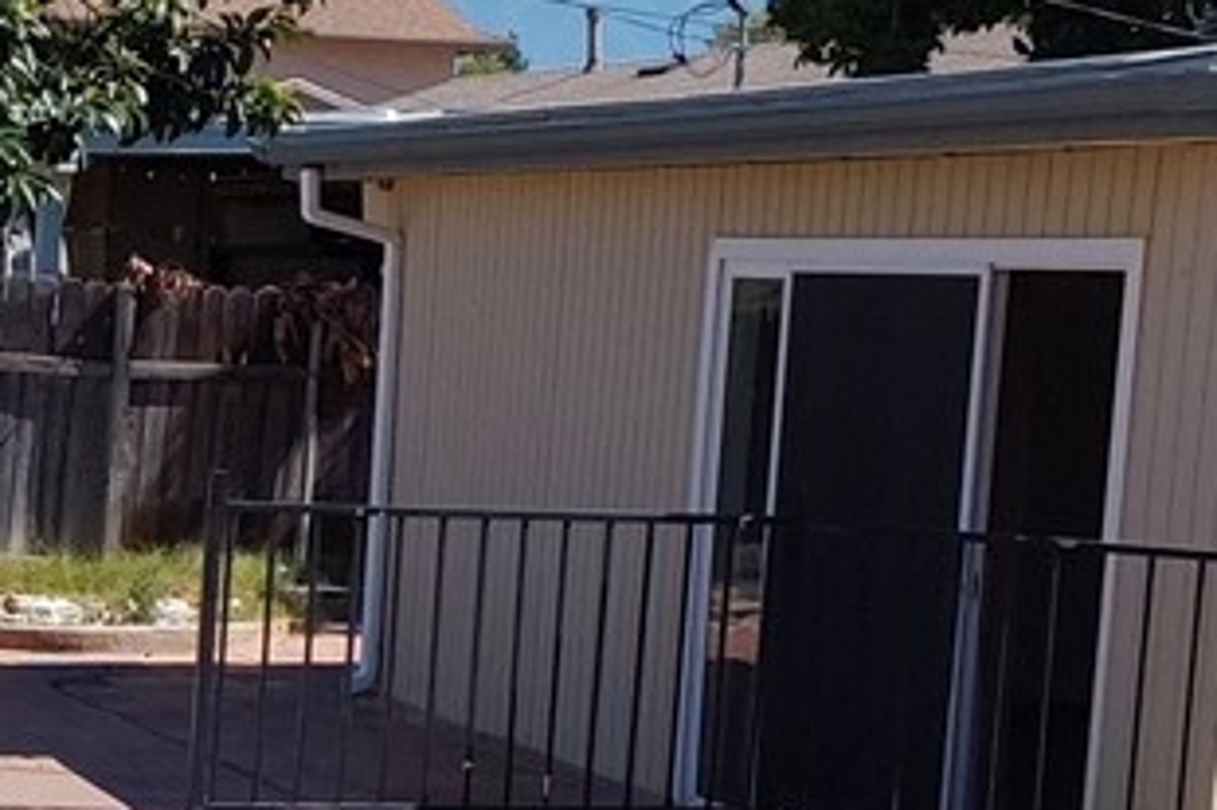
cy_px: 665
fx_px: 3243
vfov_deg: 14.1
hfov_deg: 20.3
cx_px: -98
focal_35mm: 96
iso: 50
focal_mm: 2.91
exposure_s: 1/2148
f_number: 1.9
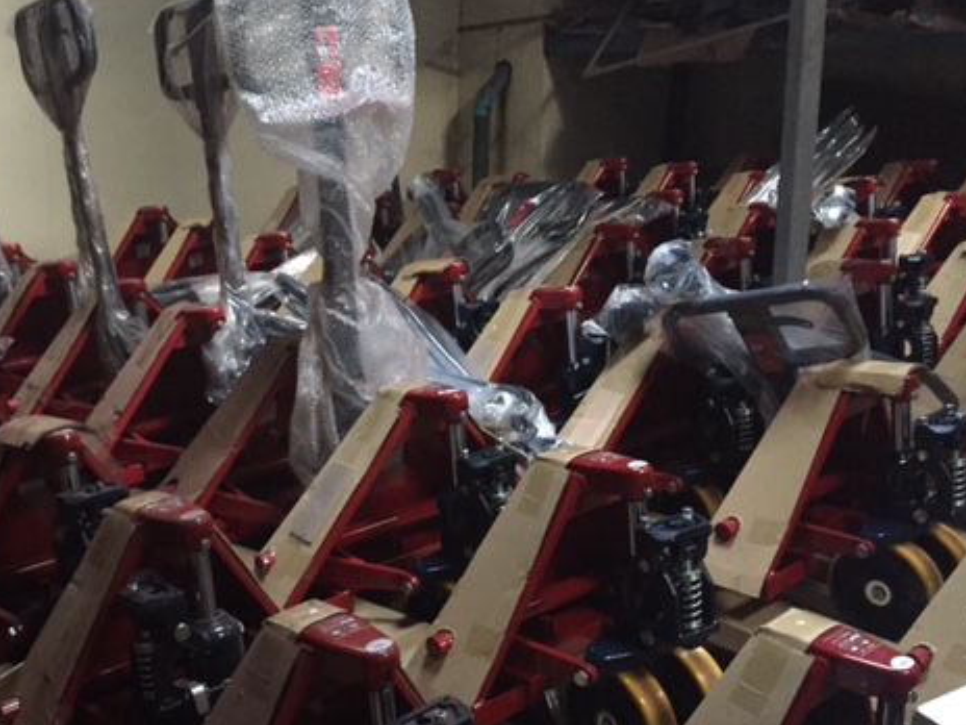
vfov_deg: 35.7
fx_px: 1116
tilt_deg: -21.4
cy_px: 458
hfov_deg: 46.3
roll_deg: +2.8
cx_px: 344
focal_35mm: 40
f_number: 2.2
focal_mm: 4.15
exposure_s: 1/15
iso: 640
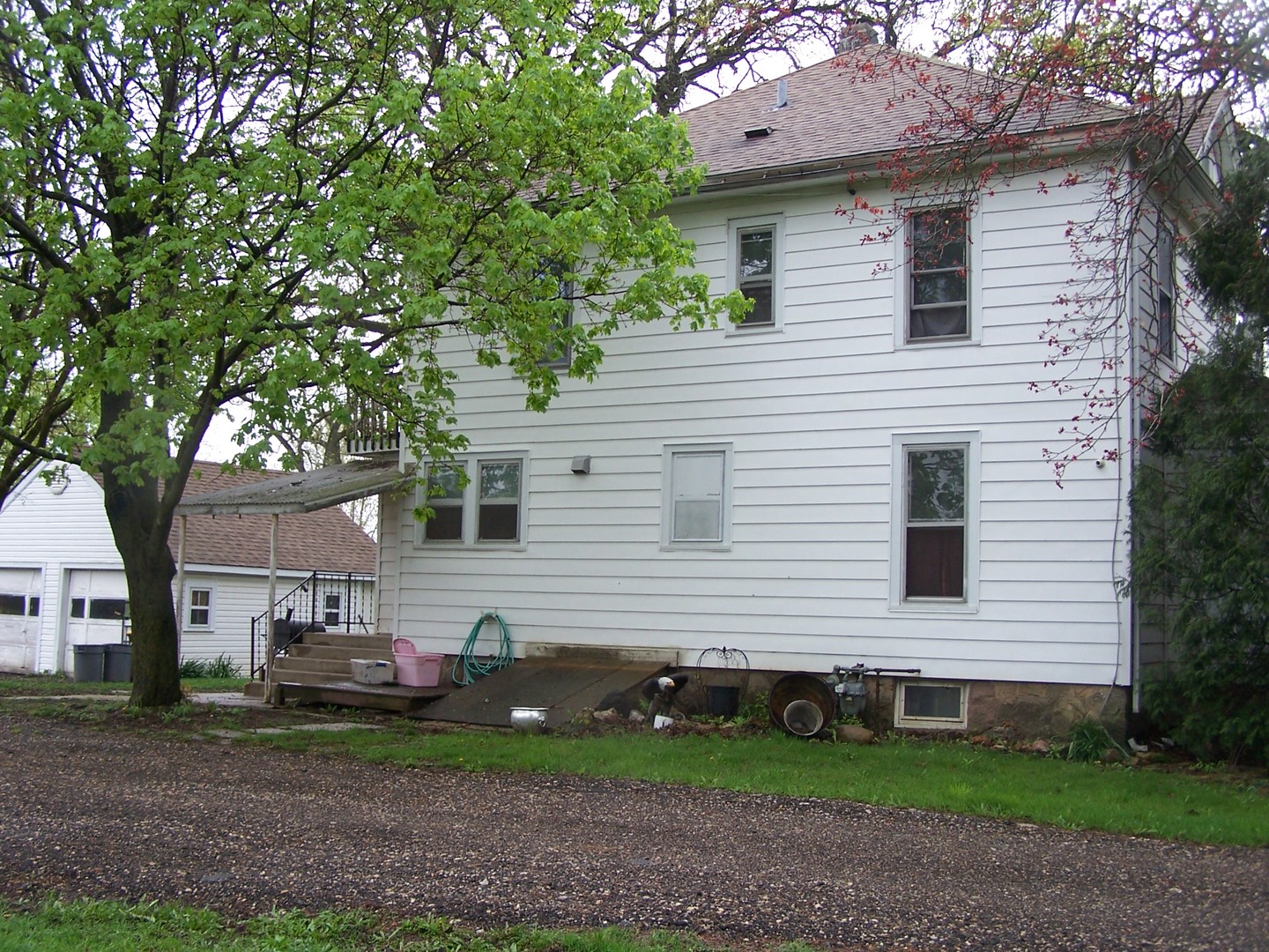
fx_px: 1466
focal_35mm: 40
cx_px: 634
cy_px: 476
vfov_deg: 36.0
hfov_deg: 46.8
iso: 80
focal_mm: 6.7
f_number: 2.8
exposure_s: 1/100
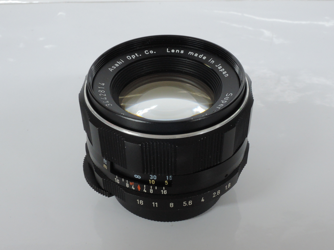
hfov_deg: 38.2
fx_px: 482
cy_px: 125
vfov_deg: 29.1
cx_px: 167
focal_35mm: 50
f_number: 8
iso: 800
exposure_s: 1/20
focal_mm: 10.7
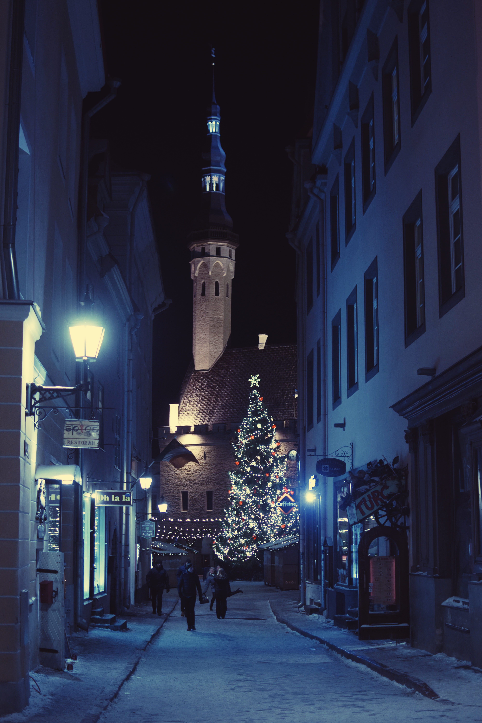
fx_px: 1054
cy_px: 362
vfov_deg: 37.9
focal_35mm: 52
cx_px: 241
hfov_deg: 25.8
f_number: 2
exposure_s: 1/60
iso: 500
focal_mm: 35
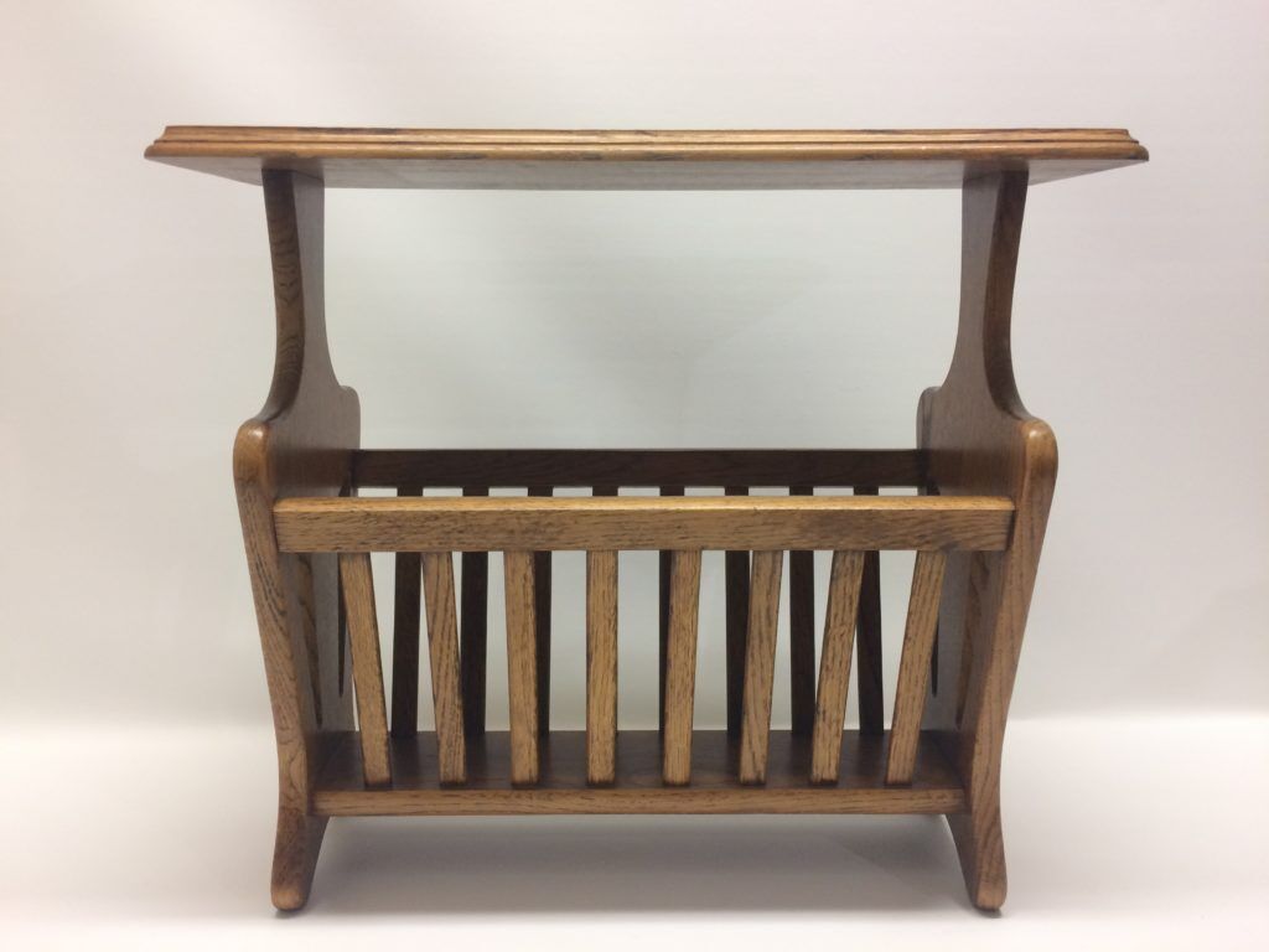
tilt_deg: -10.4
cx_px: 634
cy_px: 476
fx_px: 1063
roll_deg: -0.1
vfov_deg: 48.2
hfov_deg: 61.7
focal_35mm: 29
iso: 80
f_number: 2.2
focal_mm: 4.15
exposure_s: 1/33
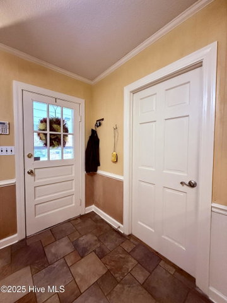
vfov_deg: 102.1
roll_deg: -0.6
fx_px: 122
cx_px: 114
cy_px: 152
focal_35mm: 14
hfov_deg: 85.7
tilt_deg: -2.0
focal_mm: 2.22
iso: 1000
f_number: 2.2
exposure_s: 1/60
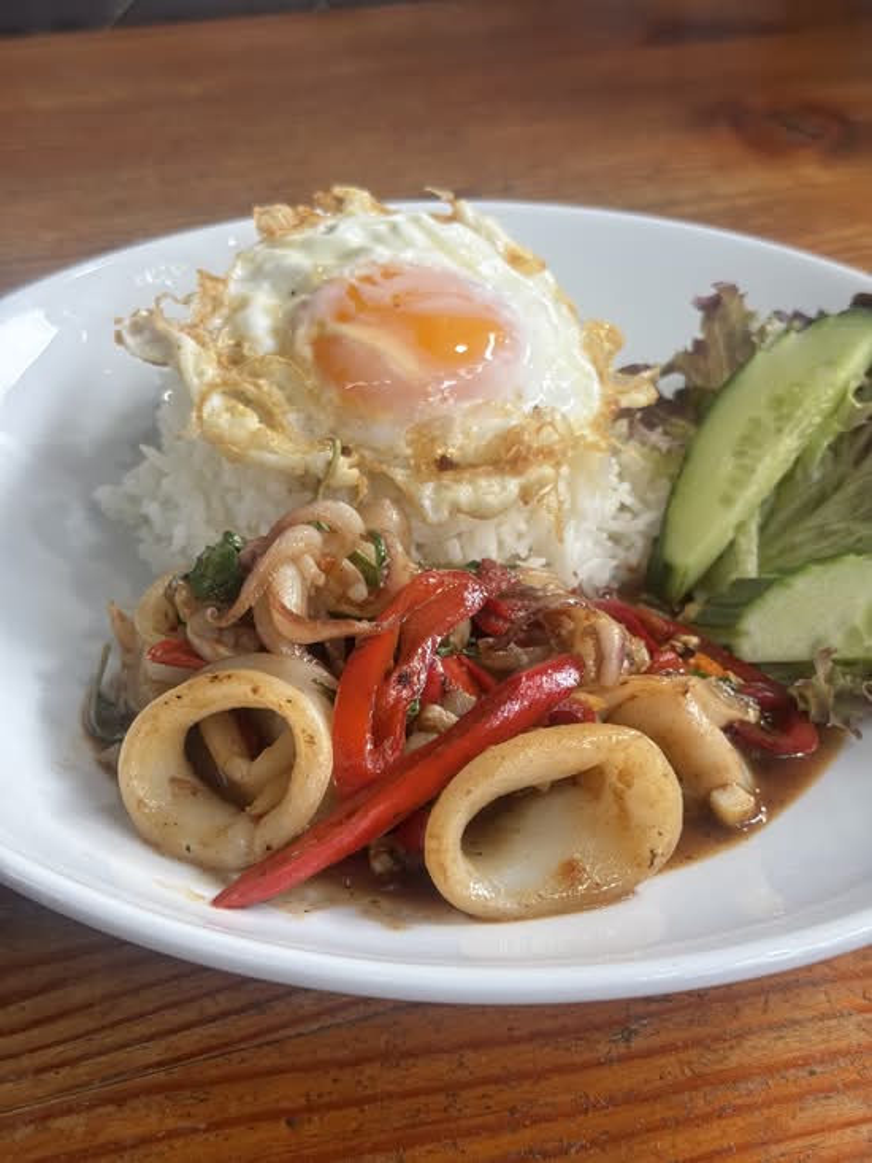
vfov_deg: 39.7
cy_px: 582
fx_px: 1612
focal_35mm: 48
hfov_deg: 30.3
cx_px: 436
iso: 80
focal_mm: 6.76
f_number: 1.78
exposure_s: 1/100
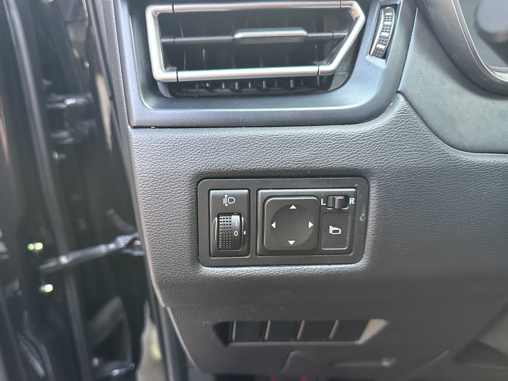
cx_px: 230
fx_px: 396
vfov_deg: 51.2
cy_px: 213
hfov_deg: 65.2
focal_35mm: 27
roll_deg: +2.2
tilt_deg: -27.8
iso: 500
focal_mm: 6.86
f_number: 1.78
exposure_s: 1/60
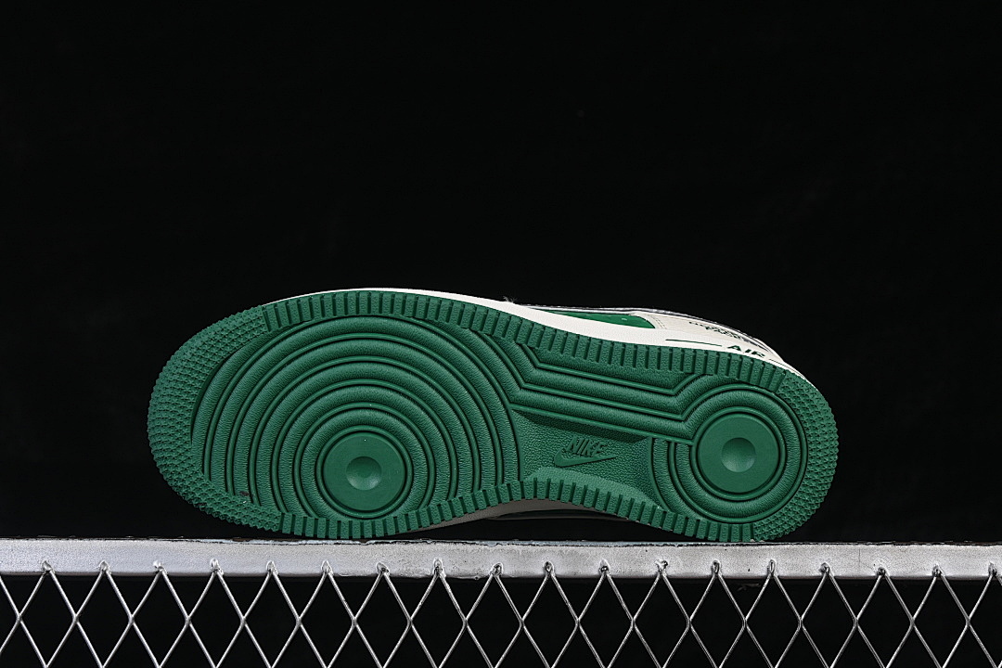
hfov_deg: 27.0
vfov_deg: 18.2
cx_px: 501
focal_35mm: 75
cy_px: 334
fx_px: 2087
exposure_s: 1/80
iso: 160
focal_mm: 50
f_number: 8
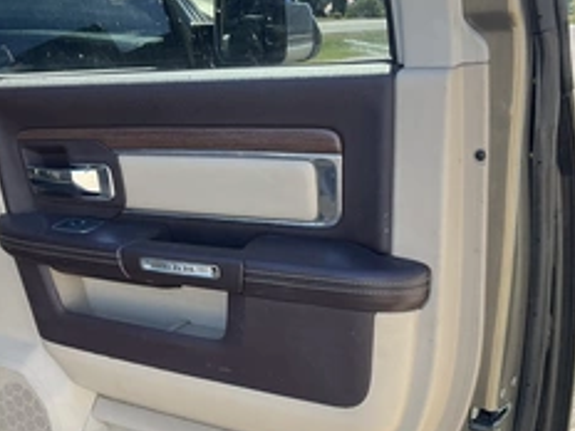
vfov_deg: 28.8
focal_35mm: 50
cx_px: 245
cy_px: 302
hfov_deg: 38.1
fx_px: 831
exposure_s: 1/222
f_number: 1.8
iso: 20
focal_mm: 3
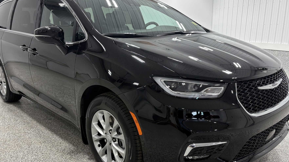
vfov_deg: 35.6
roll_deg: +1.4
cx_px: 142
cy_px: 91
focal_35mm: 33
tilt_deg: -14.6
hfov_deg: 59.5
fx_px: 253
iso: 100
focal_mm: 5.96
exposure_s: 1/120
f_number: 1.6
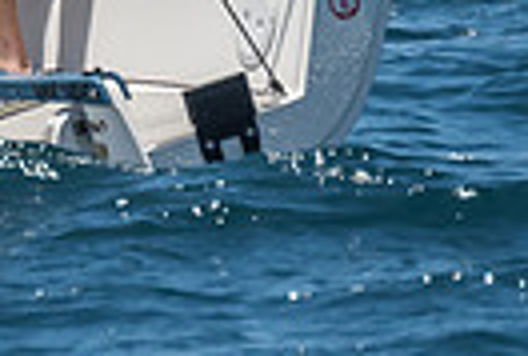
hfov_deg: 2.0
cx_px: -626
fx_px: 15203
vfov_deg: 1.3
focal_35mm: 1033
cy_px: -176
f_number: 6.3
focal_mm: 150
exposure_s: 1/1000
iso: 400
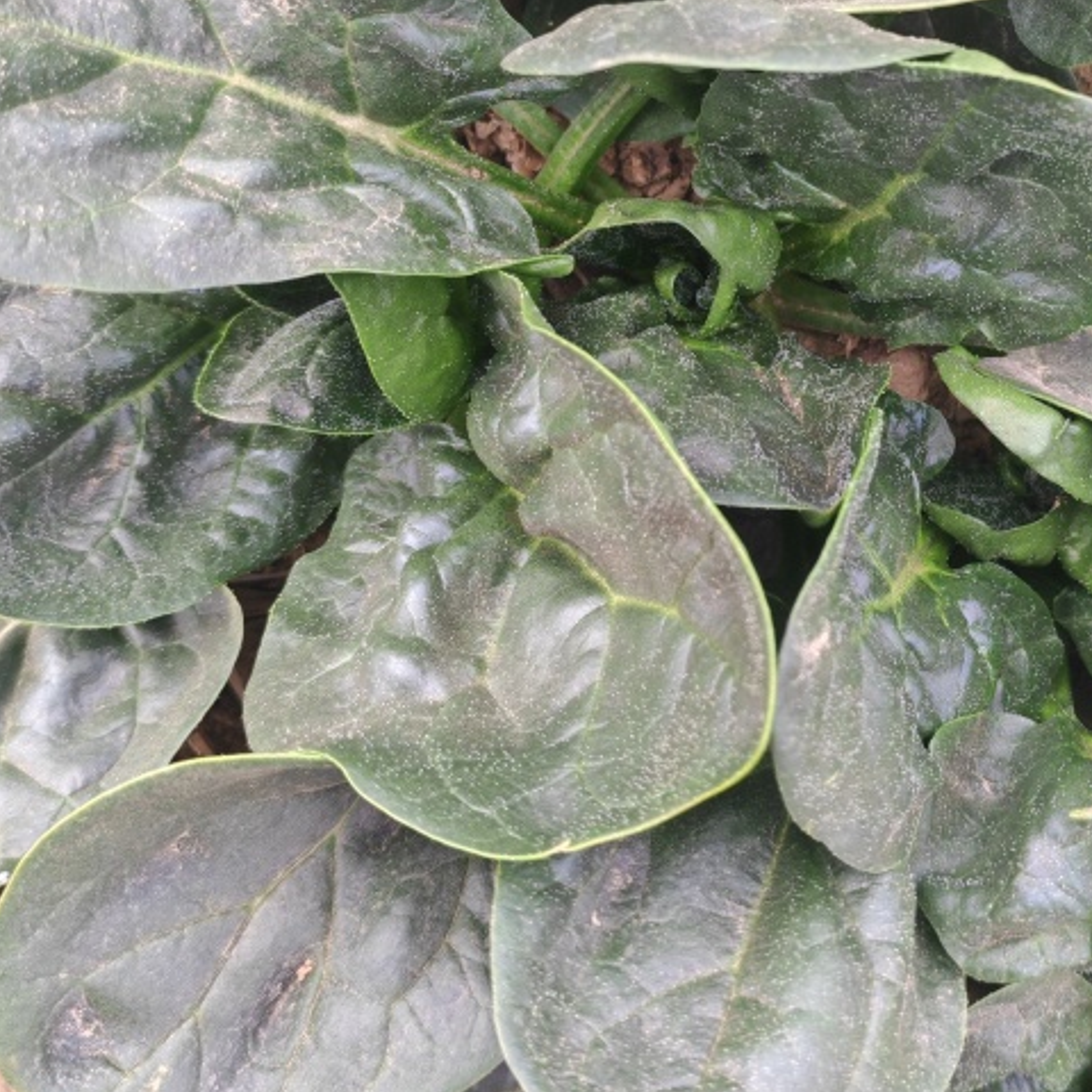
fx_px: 1892
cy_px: 281
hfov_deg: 31.6
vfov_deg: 31.7
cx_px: 833
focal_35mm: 53
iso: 50
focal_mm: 5.52
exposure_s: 1/130
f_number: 1.95
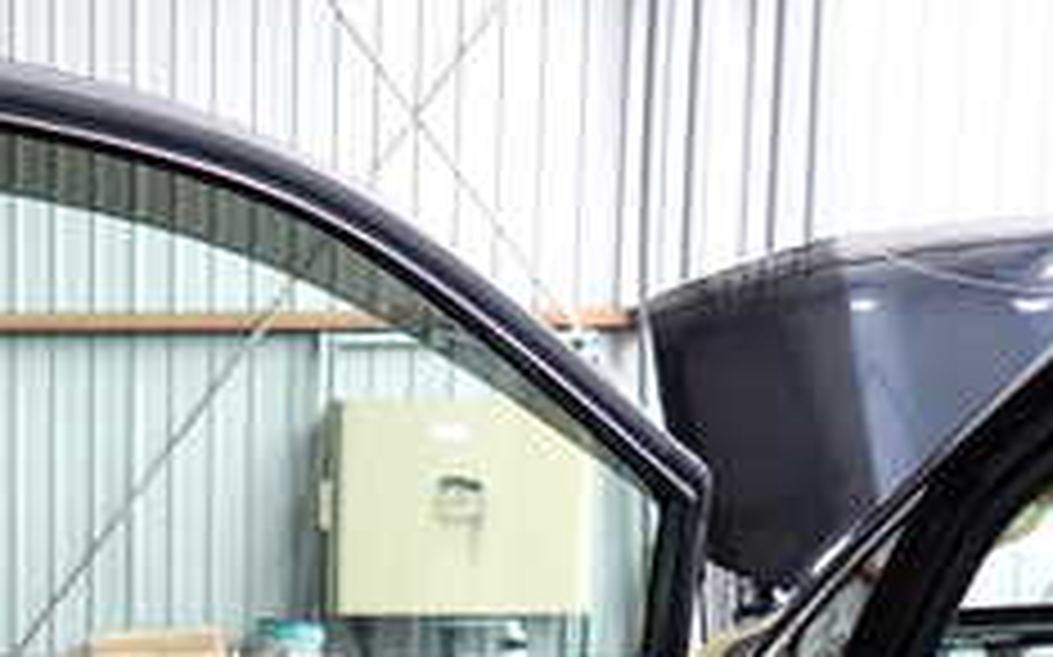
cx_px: 40
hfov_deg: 28.6
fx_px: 1951
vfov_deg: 18.2
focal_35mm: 68
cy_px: 788
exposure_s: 1/60
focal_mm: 4.5
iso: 100
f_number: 2
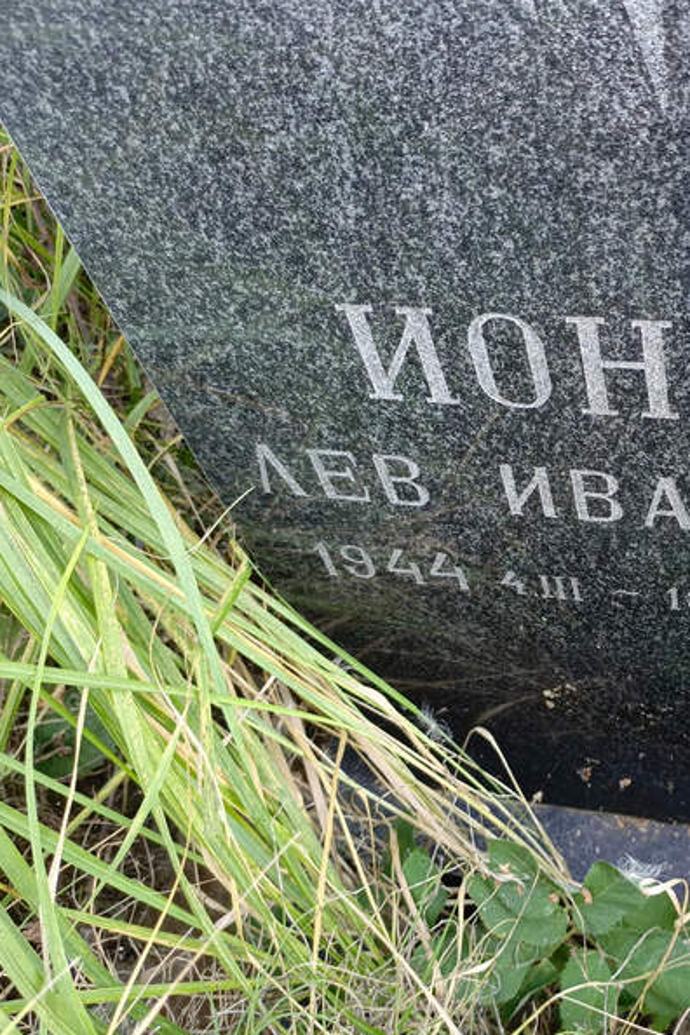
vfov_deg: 54.4
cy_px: 516
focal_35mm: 35
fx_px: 1006
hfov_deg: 35.6
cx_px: 622
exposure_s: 1/100
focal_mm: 4.76
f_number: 1.69
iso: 203
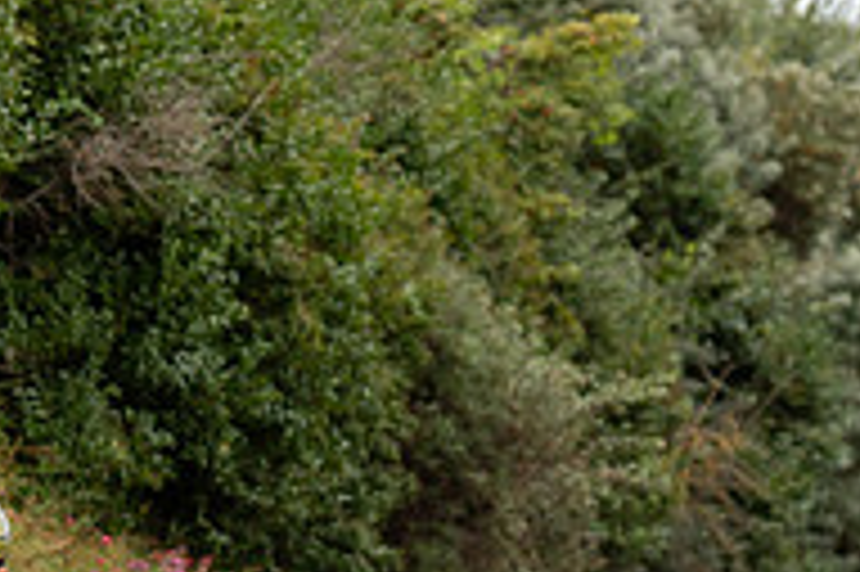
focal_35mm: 264
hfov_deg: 7.8
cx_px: -22
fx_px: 6301
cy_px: 778
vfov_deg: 5.2
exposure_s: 1/1000
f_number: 3.5
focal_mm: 70
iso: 320
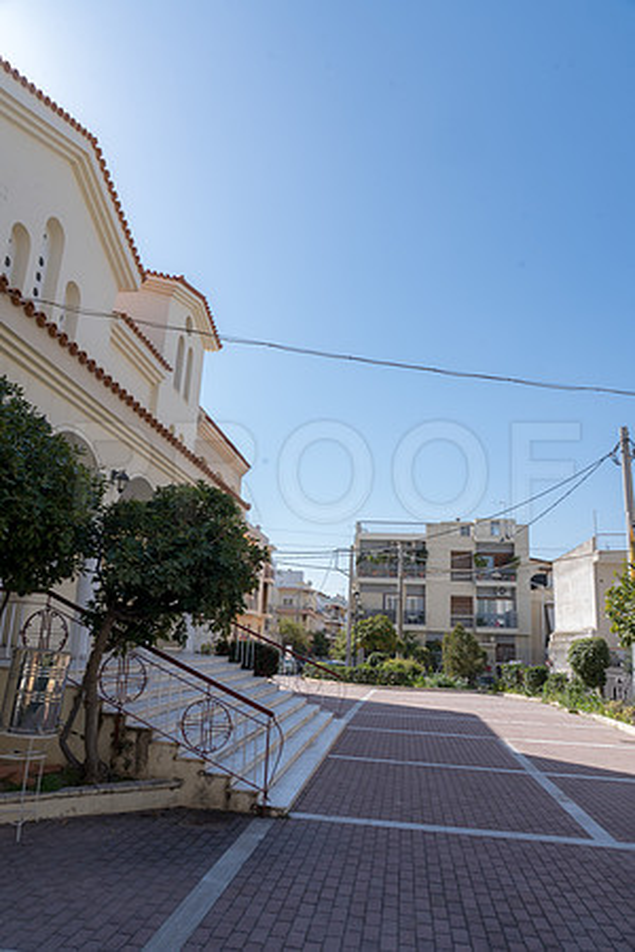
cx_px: 318
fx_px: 635
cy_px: 476
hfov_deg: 53.1
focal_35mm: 24
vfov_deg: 73.7
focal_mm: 24
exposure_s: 1/160
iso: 250
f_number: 13
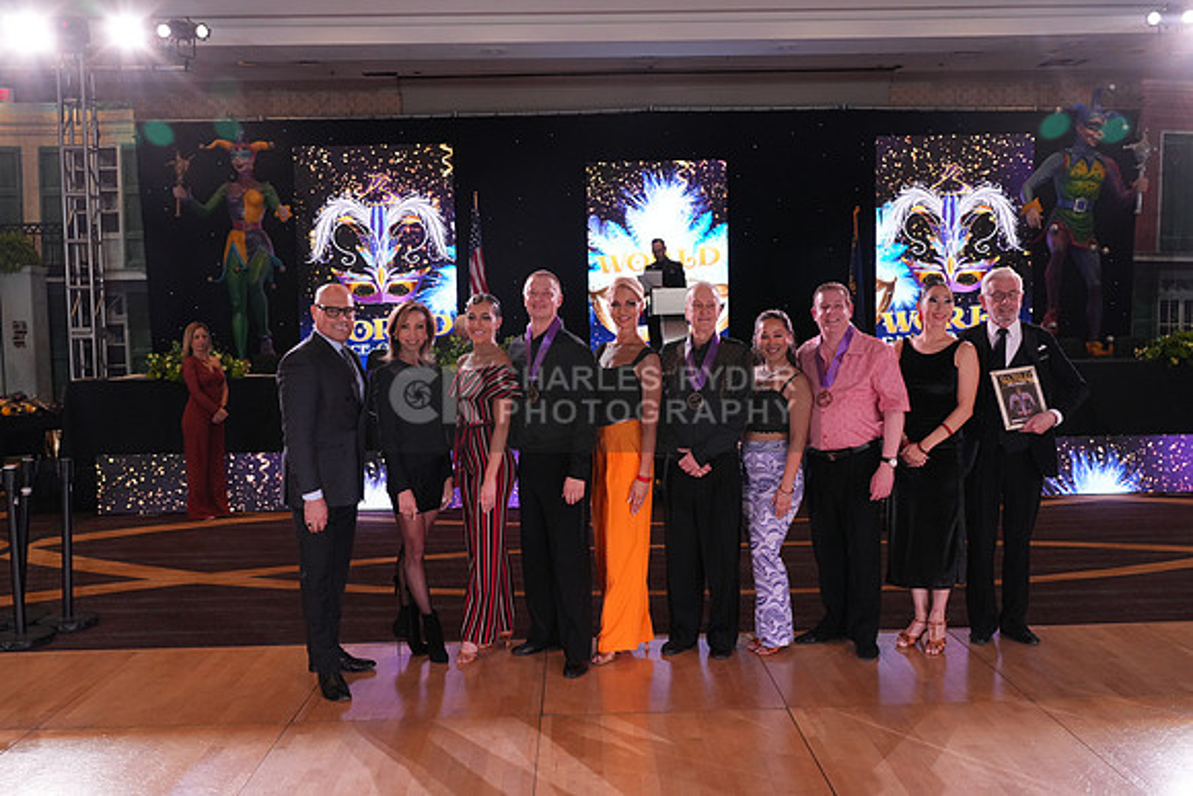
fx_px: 994
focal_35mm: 30
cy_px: 398
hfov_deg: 61.9
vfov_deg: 43.6
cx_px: 596
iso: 2000
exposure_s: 1/200
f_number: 6.3
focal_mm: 30
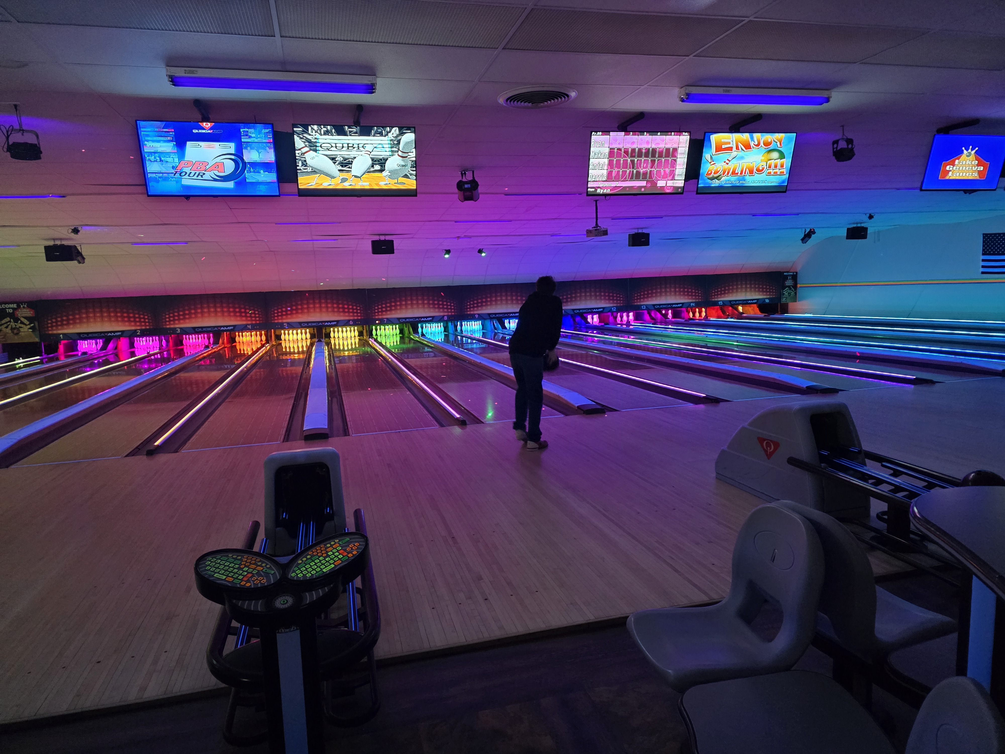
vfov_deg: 58.9
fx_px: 668
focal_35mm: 23
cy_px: 377
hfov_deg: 73.9
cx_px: 502
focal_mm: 6.3
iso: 1250
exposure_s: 1/60
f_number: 1.7
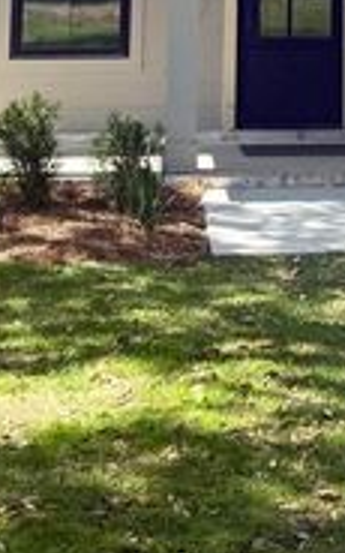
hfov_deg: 14.0
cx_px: 327
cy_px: -188
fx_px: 1384
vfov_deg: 20.4
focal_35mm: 92
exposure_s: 1/2232
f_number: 1.78
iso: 100
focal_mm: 6.76
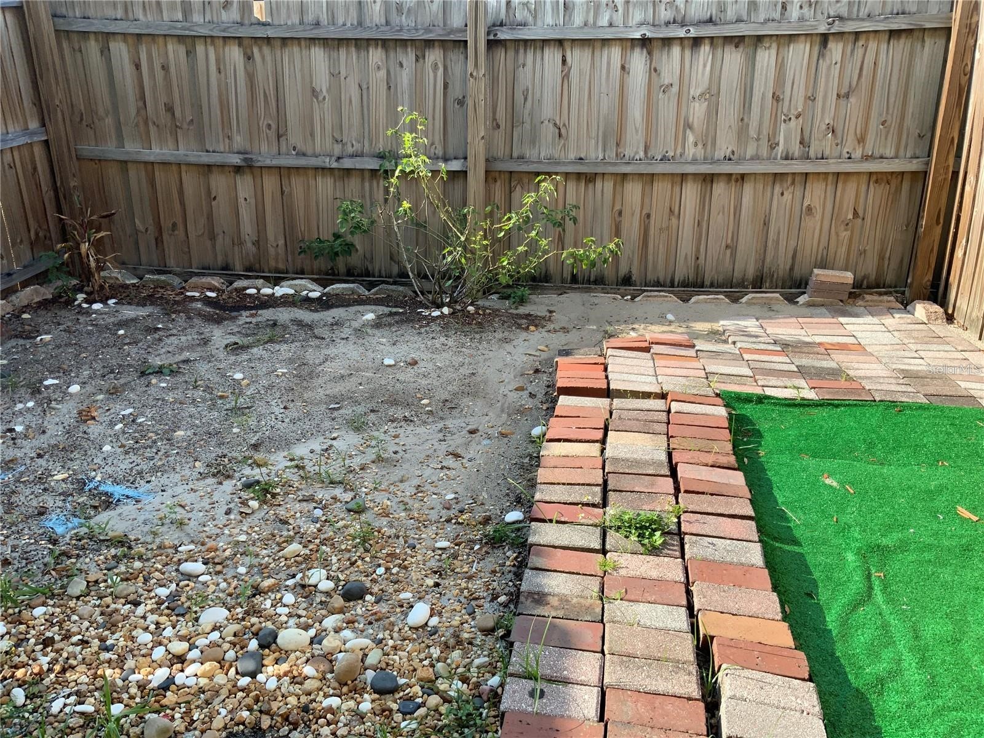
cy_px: 369
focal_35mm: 29
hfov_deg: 61.7
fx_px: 824
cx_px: 492
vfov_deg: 48.2
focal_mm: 3
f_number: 1.8
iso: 16
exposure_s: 1/372
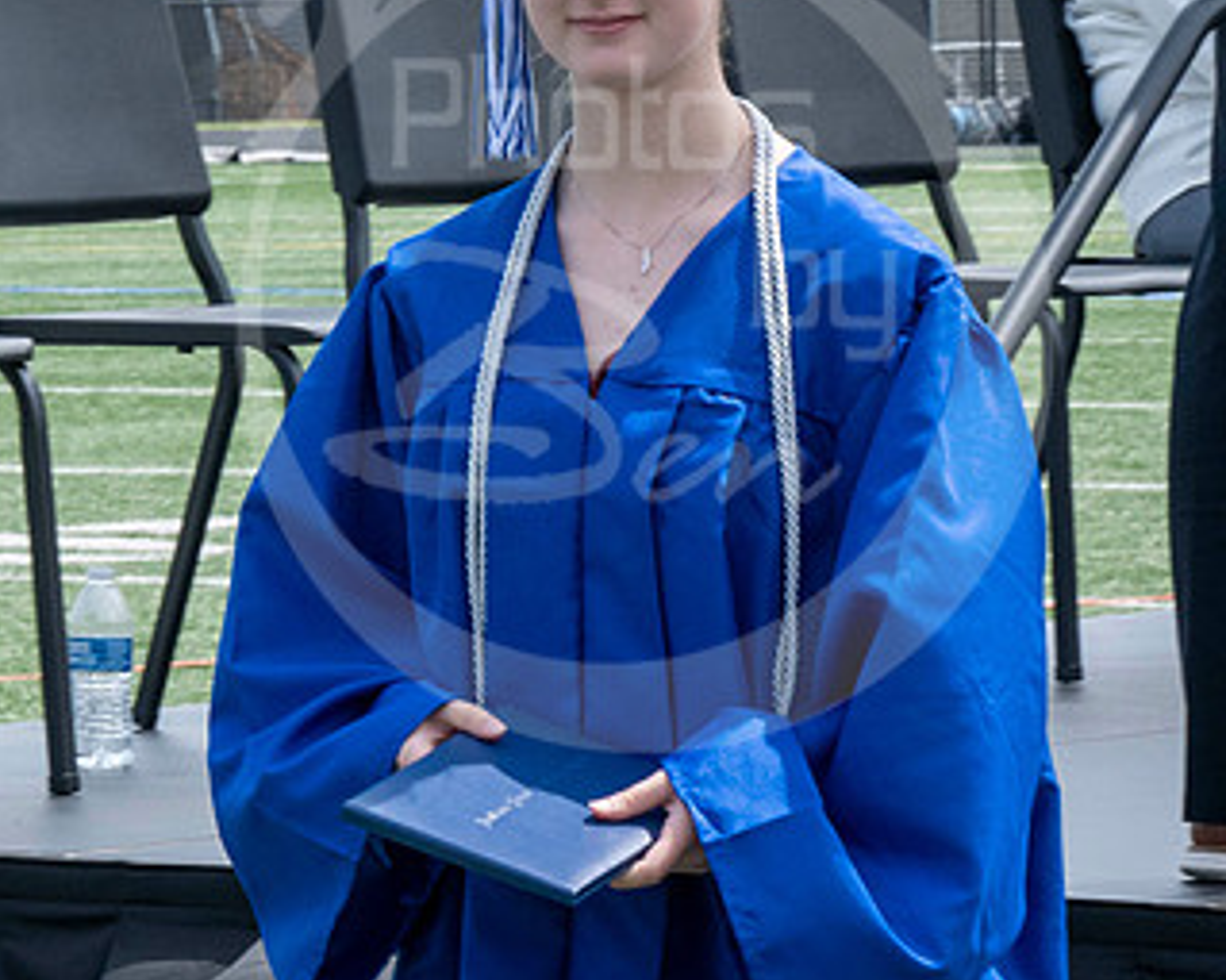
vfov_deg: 5.0
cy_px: 91
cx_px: -86
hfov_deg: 6.2
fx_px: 11281
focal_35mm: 311
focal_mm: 70
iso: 200
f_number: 13
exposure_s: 1/250
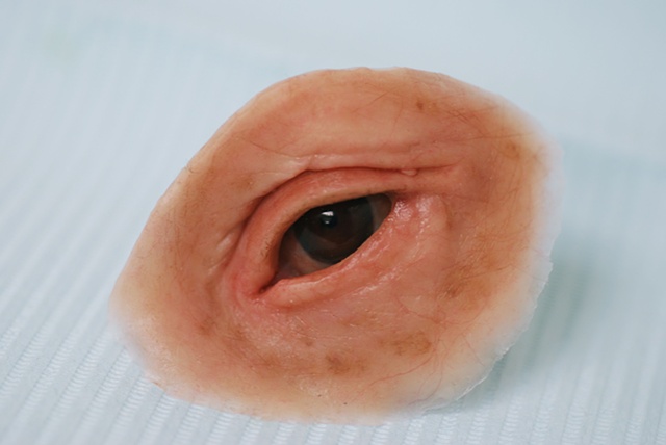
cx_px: 333
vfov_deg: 15.2
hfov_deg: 22.6
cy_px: 222
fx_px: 1666
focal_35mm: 90
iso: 400
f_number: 3.3
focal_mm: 60
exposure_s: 1/40
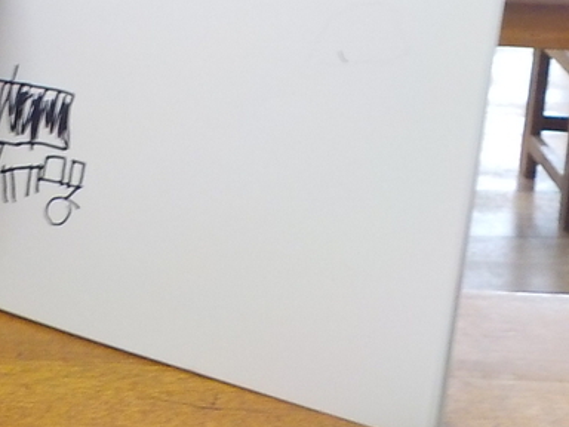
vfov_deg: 17.4
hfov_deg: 23.8
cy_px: -114
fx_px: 1315
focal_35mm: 80
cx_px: 56
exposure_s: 1/30
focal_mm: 4.1
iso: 280
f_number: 3.3
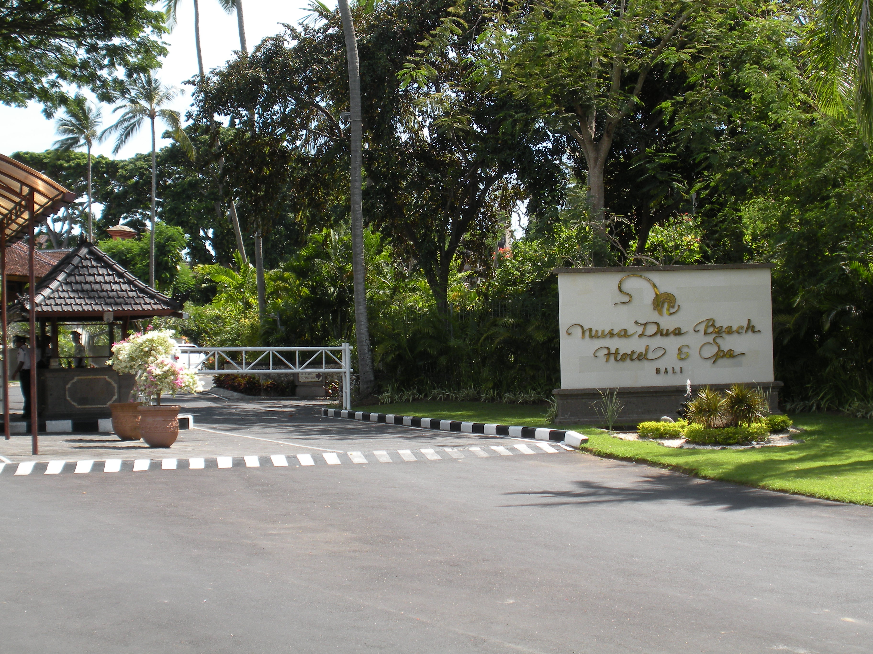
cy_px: 327
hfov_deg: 38.2
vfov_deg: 29.1
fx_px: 1261
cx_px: 436
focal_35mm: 50
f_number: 4.4
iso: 64
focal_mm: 9.1
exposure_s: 1/234
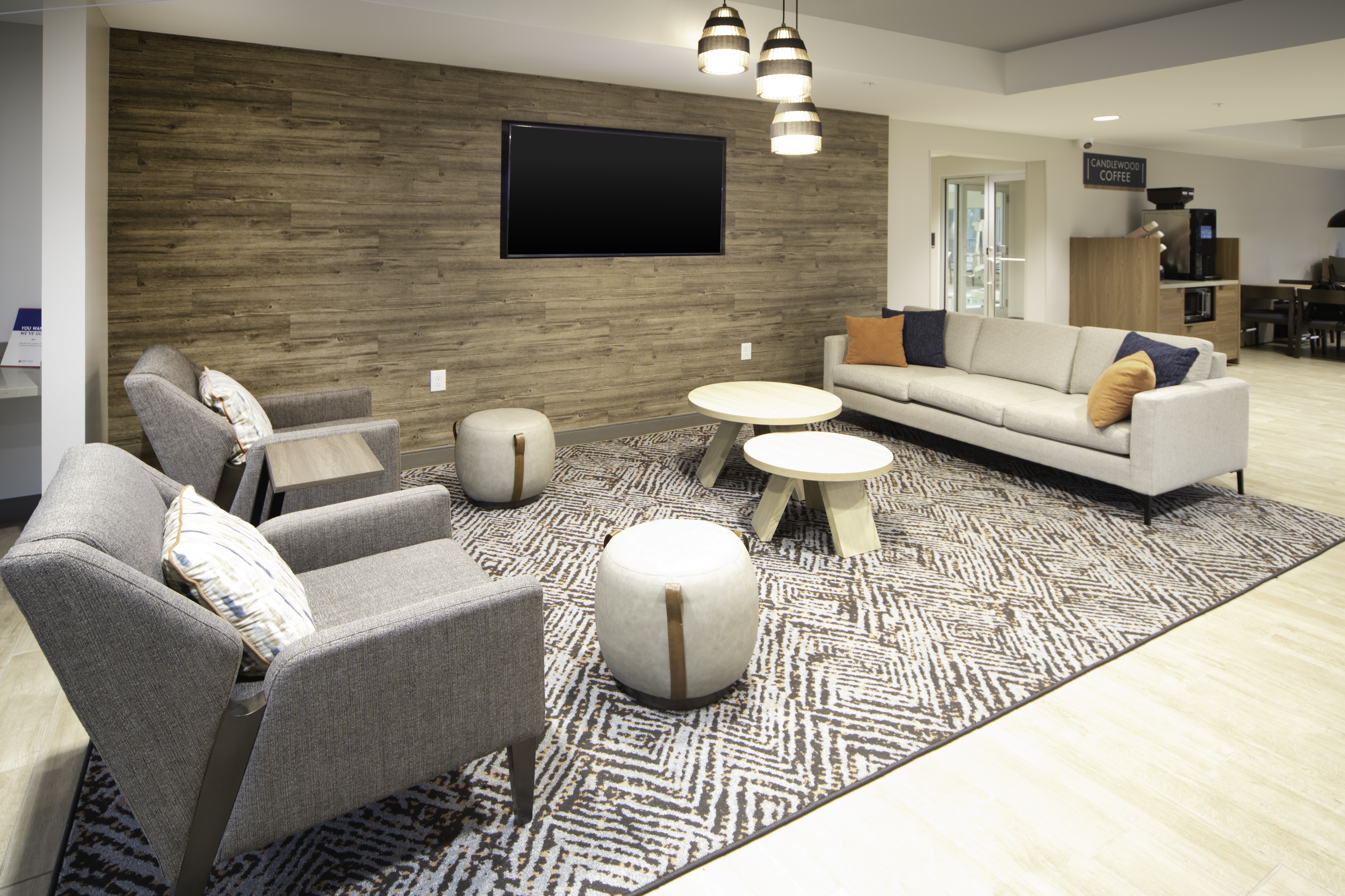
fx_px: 672
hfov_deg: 90.0
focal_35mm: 18
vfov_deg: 67.4
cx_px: 672
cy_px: 448
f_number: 5
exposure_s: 1
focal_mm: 18
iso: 100
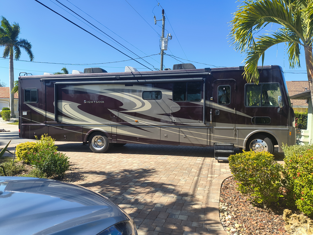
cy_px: 118
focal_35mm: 25
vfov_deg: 54.9
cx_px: 156
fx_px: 226
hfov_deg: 69.4
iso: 100
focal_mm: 4.68
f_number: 1.7
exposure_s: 1/837
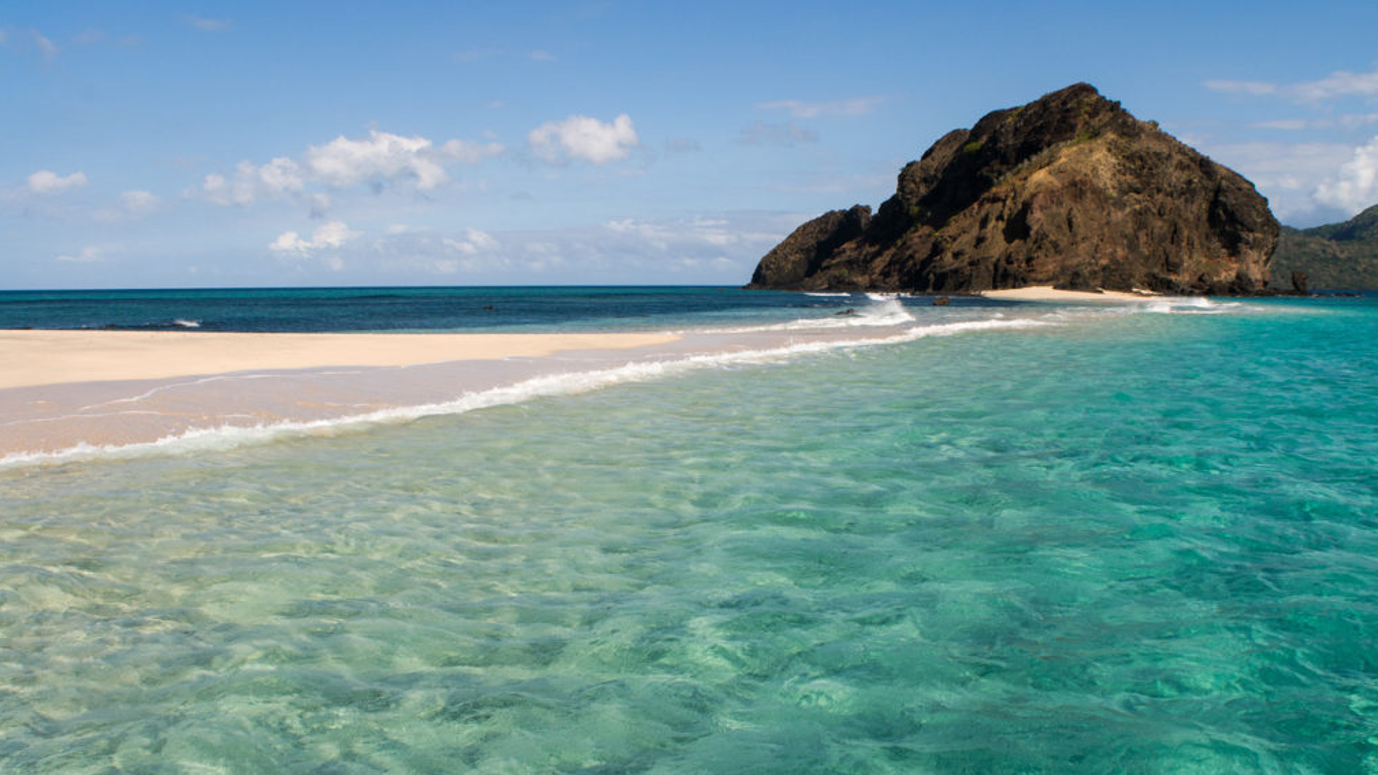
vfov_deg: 36.5
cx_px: 697
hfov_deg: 61.0
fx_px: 1169
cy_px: 457
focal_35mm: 32
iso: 100
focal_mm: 20
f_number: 10
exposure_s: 1/350
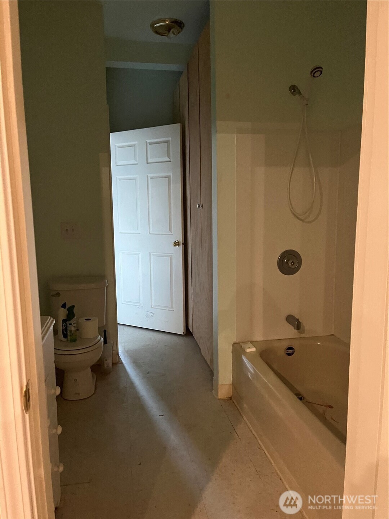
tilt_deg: -6.1
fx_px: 390
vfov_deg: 67.3
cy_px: 260
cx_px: 194
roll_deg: +1.6
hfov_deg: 53.1
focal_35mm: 26
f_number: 1.6
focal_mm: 5.1
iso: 640
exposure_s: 1/40
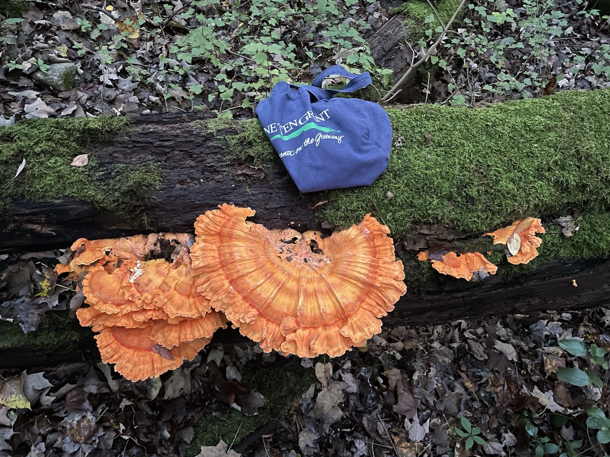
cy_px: 228
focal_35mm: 26
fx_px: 458
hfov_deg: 67.3
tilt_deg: -53.4
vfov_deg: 53.1
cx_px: 305
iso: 500
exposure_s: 1/10
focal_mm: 4.2
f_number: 1.6
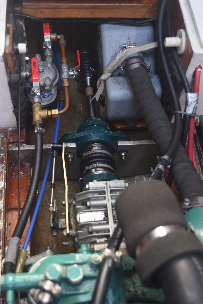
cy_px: 152
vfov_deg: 44.9
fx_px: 367
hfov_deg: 30.9
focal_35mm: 44
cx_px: 102
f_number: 4.5
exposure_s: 1/60
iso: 640
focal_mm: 29
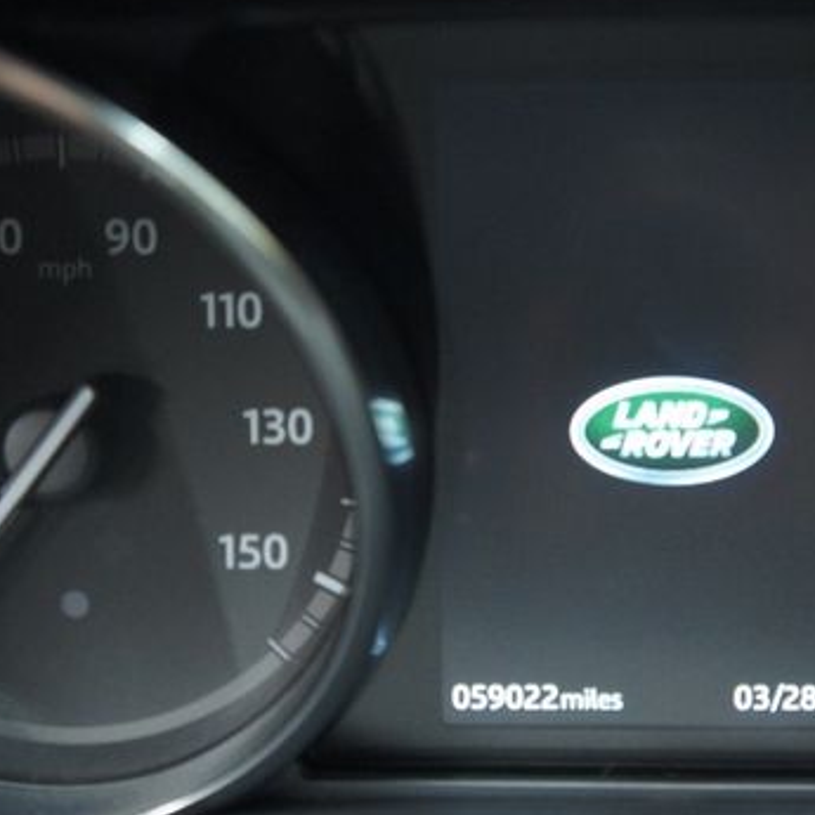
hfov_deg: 24.1
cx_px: 605
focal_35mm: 71
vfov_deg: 24.3
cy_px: 468
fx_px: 1891
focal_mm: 30
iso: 1600
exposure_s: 1/15
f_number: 4
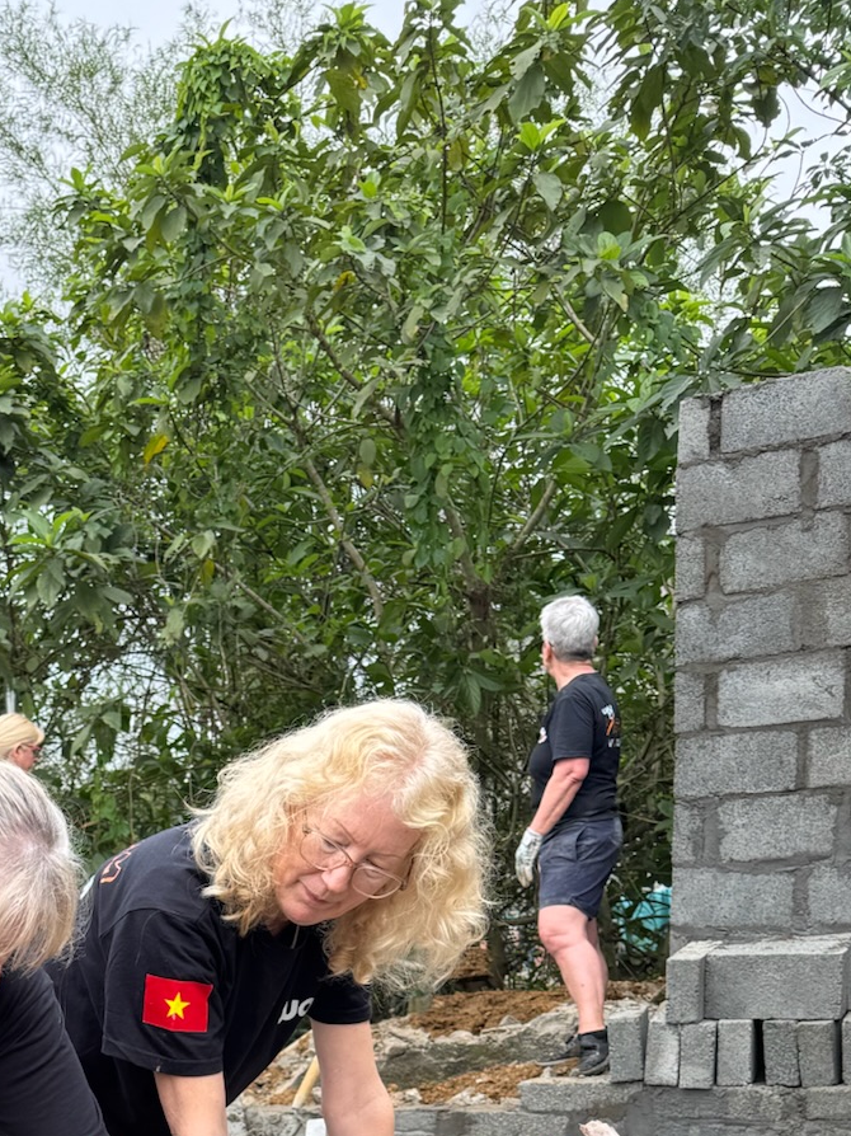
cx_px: -94
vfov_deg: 31.4
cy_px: 1215
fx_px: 1804
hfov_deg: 24.7
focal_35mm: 55
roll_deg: +2.7
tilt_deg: -8.2
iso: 80
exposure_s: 1/582
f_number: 1.78
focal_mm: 6.76
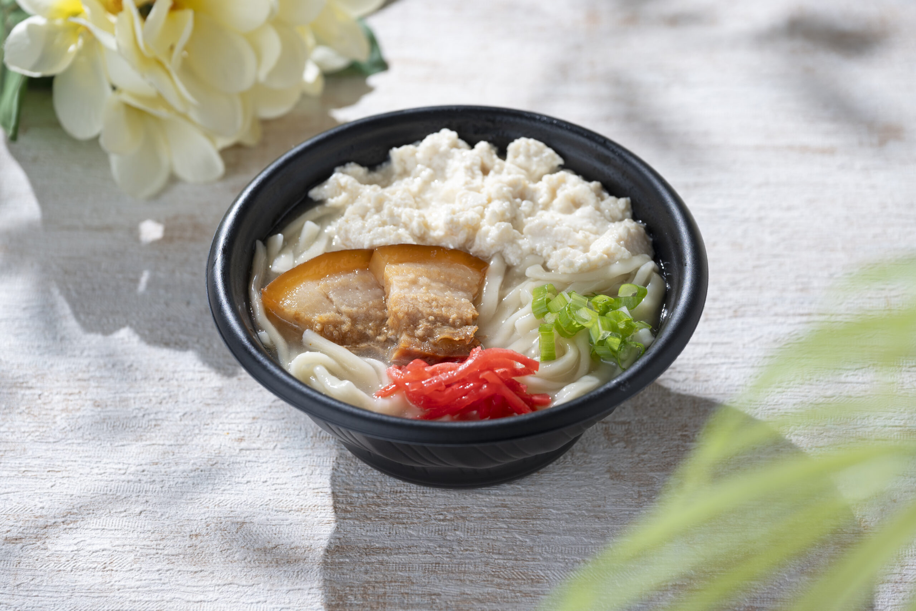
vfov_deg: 11.4
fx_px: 3053
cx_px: 458
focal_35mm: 120
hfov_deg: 17.1
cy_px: 306
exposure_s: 1/200
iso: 125
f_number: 6.3
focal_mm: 120
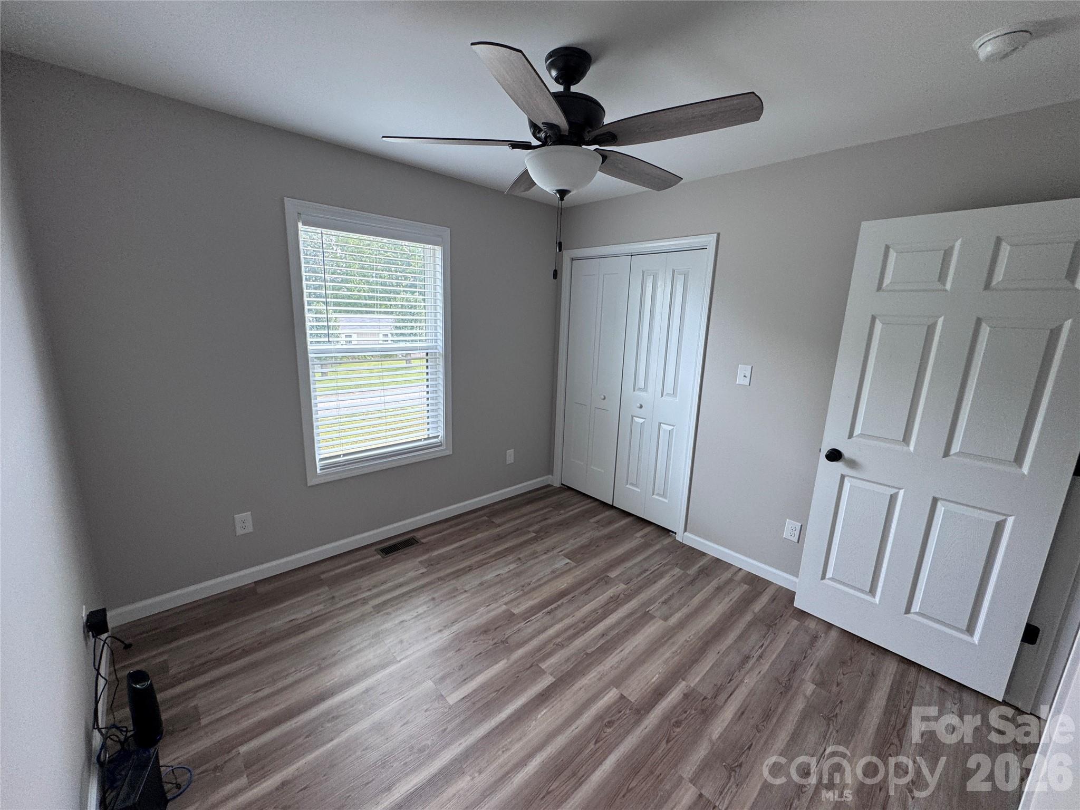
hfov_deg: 102.1
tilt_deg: -11.9
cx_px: 540
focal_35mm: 14
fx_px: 437
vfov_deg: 85.7
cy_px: 405
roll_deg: -2.1
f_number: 2.2
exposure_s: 1/99
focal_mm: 2.22
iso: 80
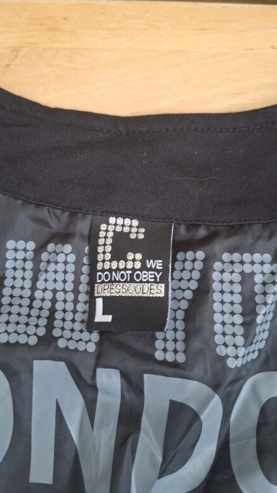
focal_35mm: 26
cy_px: 247
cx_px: 138
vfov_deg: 71.9
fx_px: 339
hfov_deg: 44.4
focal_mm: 5.54
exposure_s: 1/120
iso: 250
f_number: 1.8
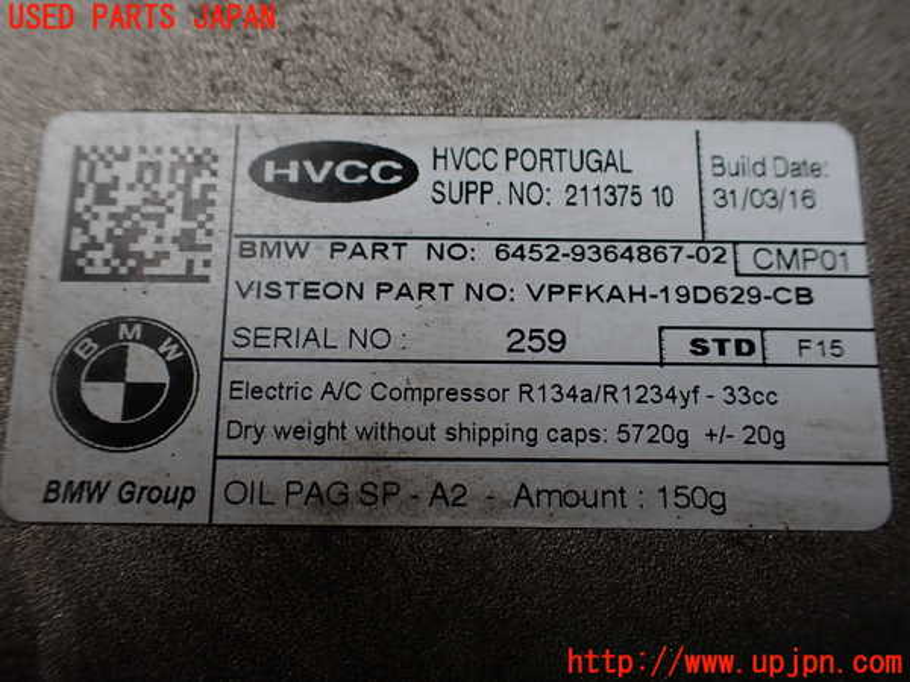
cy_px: 341
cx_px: 455
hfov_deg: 60.0
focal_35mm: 30
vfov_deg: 46.8
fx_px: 789
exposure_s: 1/200
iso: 100
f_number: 2.3
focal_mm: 5.4
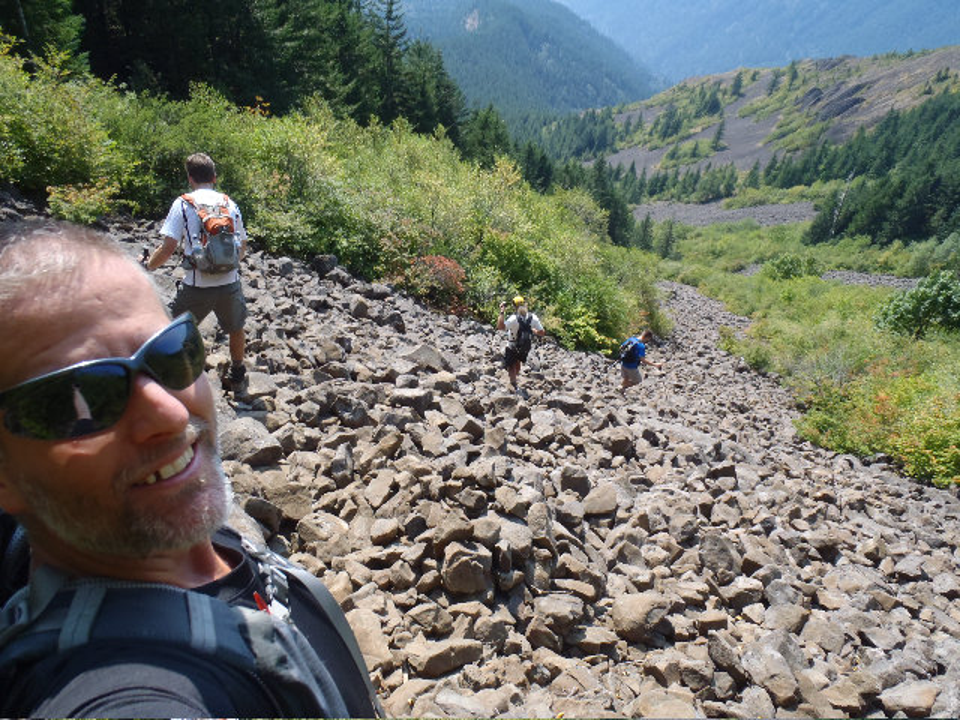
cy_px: 360
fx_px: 777
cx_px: 480
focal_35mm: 28
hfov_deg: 63.4
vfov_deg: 49.7
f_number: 10
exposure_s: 1/60
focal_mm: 5
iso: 125
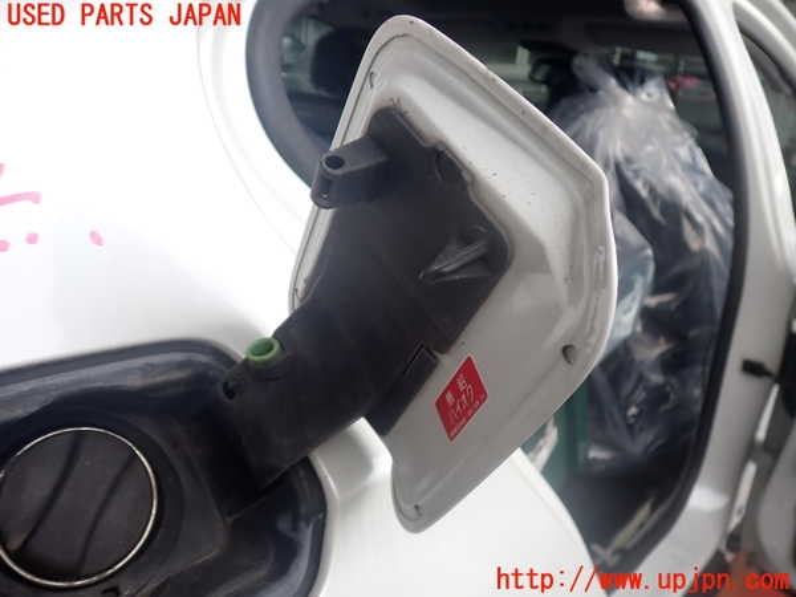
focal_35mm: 30
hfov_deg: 60.0
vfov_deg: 46.8
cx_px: 398
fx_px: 690
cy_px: 298
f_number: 2.3
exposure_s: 1/125
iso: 160
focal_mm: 5.4
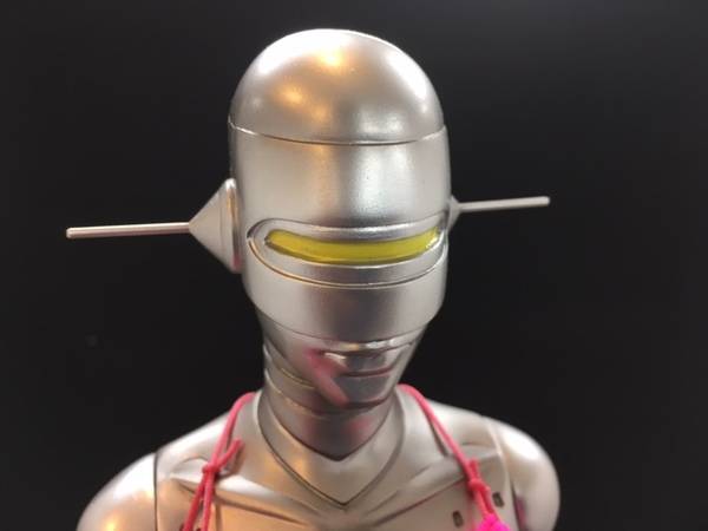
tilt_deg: -14.1
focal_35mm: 29
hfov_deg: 61.7
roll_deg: +1.6
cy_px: 266
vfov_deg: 48.2
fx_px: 593
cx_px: 354
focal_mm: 4.15
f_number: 2.2
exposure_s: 1/30
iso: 50
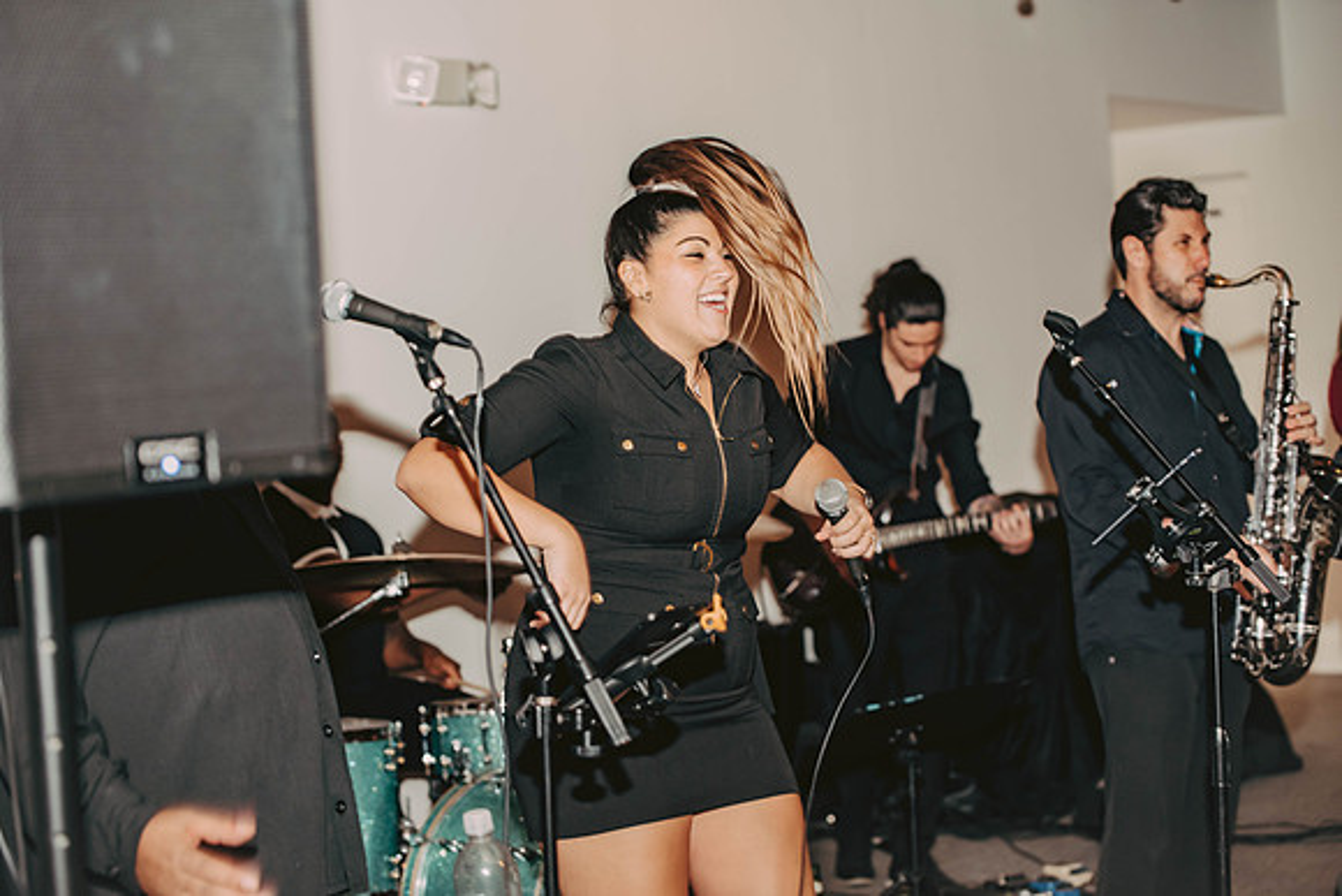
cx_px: 671
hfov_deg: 28.8
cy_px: 448
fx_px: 2610
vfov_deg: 19.5
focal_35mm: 70
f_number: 3.2
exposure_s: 1/80
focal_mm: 70
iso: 500
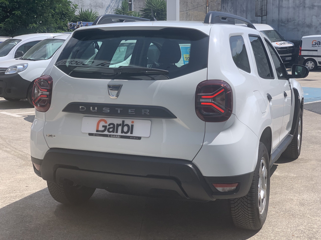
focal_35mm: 52
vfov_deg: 28.0
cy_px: 120
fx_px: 482
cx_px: 160
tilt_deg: -7.9
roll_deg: +0.2
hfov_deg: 36.8
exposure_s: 1/1020
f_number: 2.4
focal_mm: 6
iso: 16
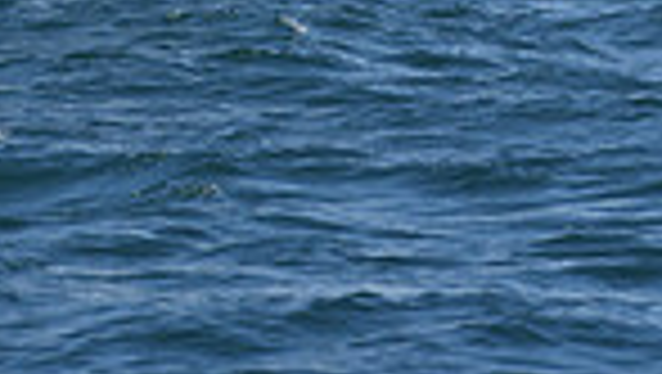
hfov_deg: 3.0
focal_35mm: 722
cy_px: -798
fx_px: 12685
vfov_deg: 1.7
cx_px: -151
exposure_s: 1/800
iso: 250
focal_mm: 175
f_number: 11
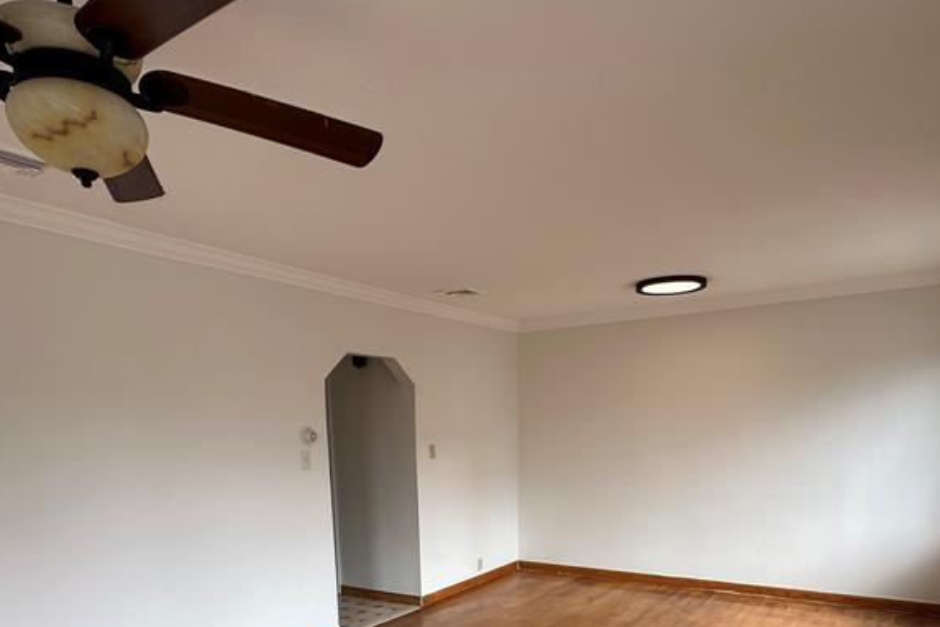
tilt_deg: -10.8
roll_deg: +0.8
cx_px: 464
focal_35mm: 26
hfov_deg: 69.4
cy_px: 566
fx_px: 679
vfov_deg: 44.9
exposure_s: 1/99
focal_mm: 2.22
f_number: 2.2
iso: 40
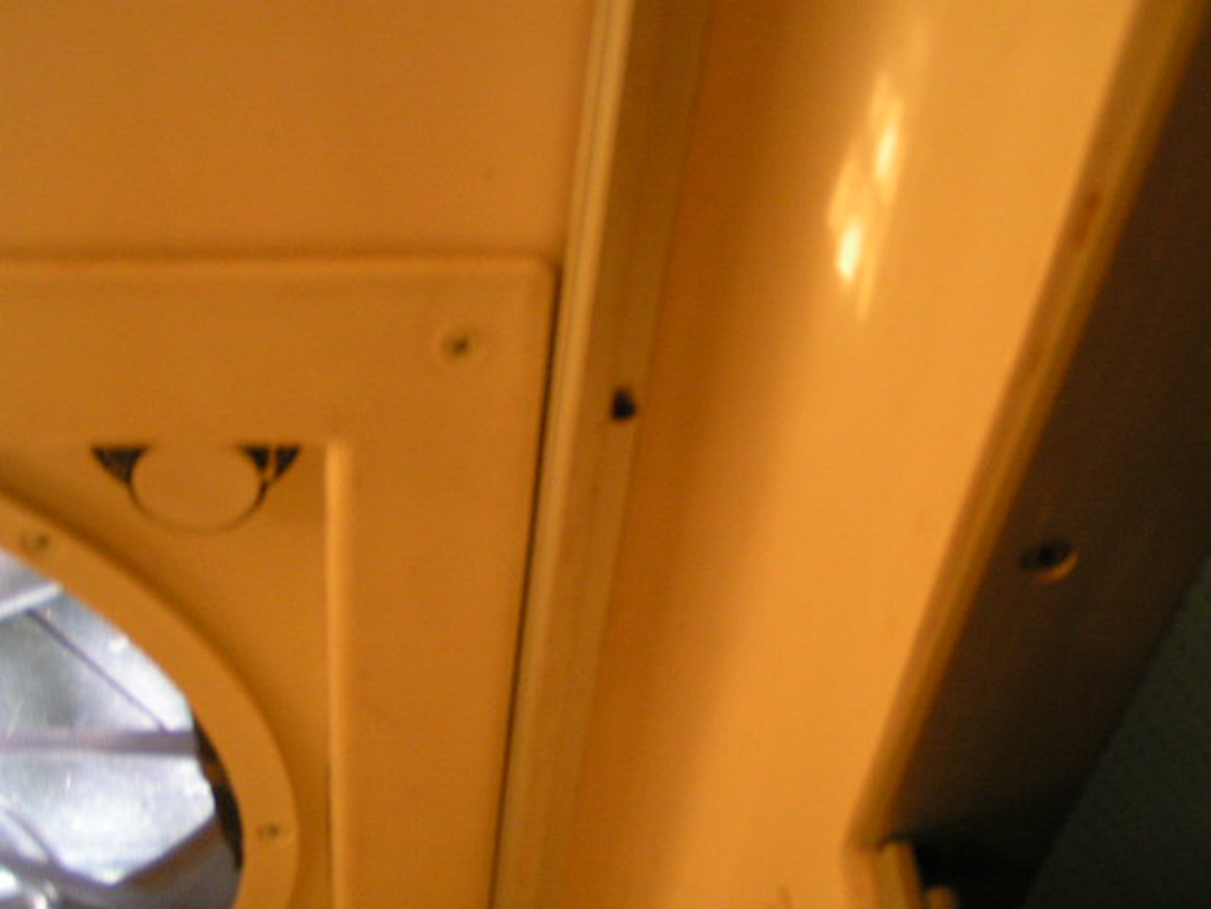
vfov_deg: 30.9
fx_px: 1644
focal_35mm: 47
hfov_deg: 40.4
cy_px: 454
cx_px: 606
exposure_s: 1/25
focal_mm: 7.3
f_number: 2.8
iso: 200
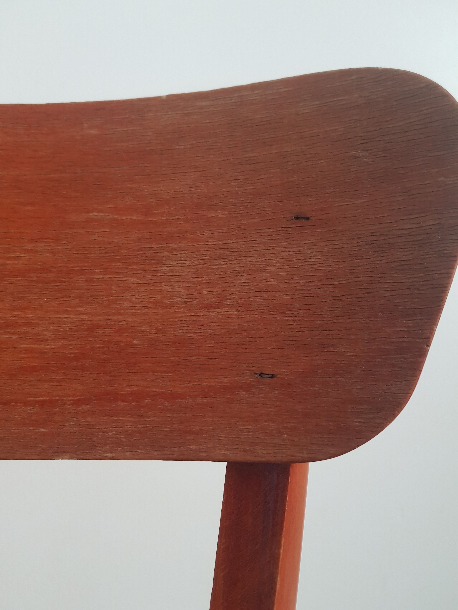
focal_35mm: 26
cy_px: 305
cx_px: 229
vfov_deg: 67.3
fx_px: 459
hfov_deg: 53.1
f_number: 1.7
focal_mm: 4.2
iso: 200
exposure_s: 1/100
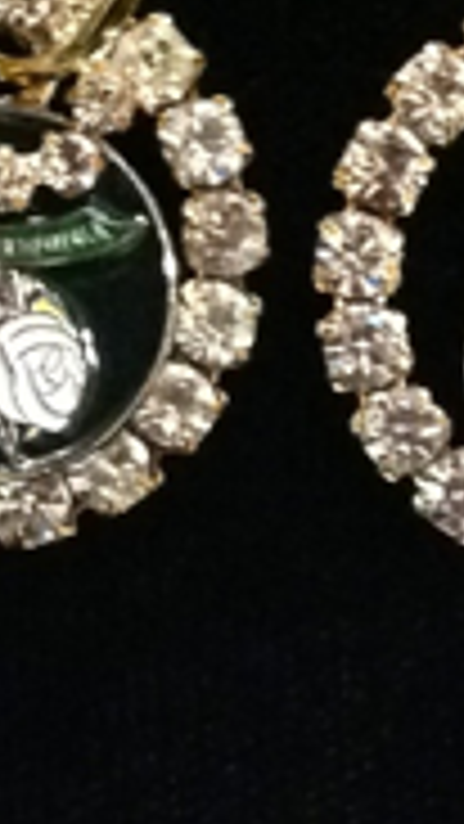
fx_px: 4088
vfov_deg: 11.3
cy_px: 1040
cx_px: 252
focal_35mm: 187
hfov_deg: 6.5
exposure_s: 1/15
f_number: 2.4
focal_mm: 4.28
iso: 800
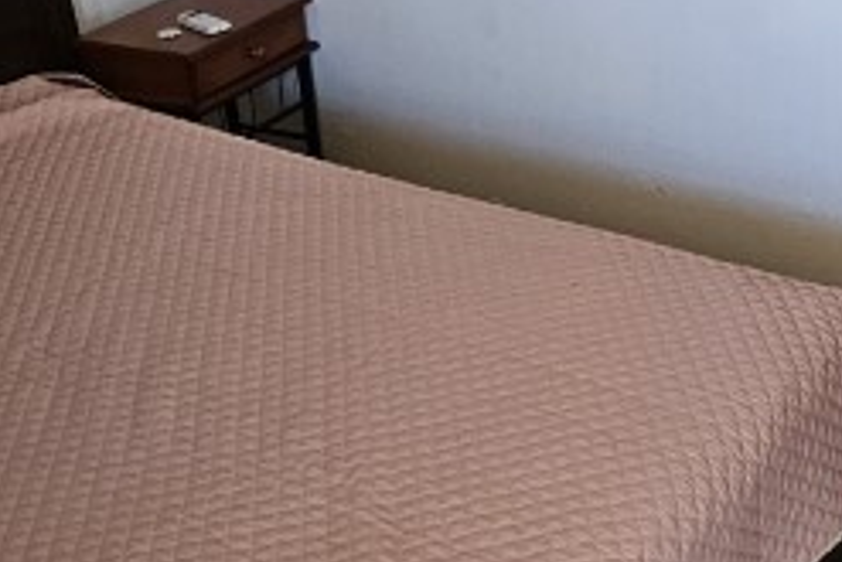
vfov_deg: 24.0
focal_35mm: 56
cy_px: 143
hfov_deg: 33.7
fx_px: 1310
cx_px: 757
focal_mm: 2.2
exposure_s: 1/100
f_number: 2.2
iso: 250
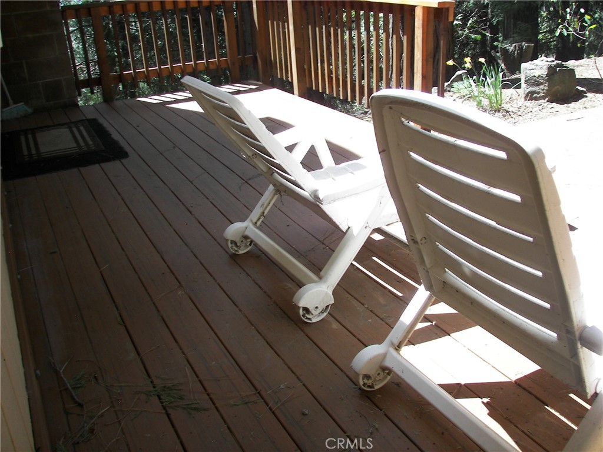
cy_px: 226
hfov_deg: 51.4
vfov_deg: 39.7
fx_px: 627
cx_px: 302
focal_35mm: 36
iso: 50
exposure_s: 1/160
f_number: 2.8
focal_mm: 6
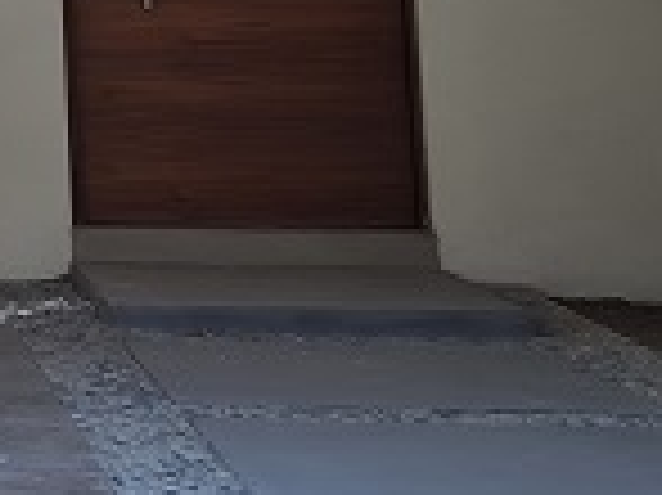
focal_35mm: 143
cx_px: -687
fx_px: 2733
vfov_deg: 9.8
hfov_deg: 12.2
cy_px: -398
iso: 50
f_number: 1.8
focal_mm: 5.4
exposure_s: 1/742
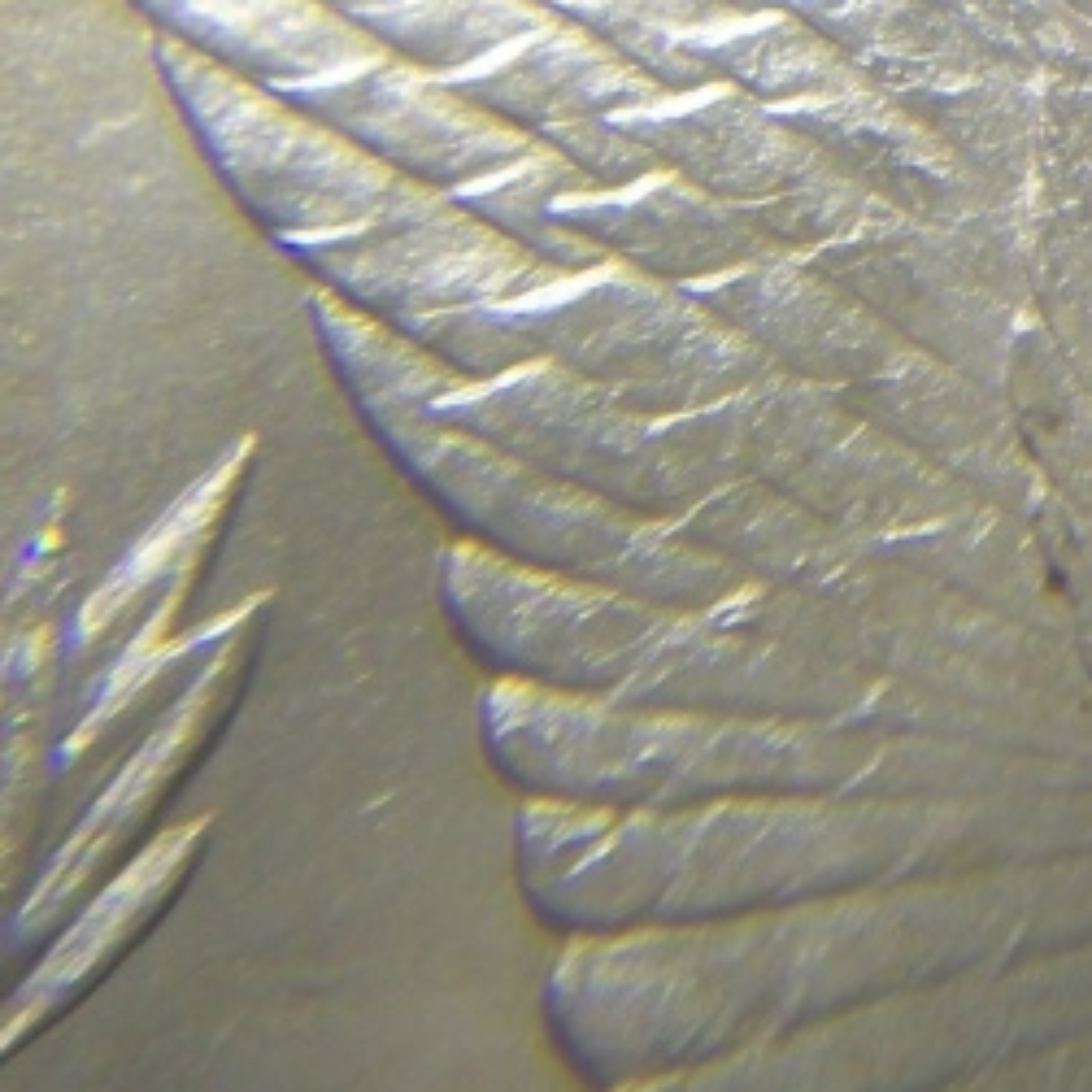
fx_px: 3783
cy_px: 185
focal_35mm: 106
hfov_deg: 15.2
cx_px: 1629
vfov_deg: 16.3
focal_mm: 6.2
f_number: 2.8
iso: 80
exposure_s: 1/22.9
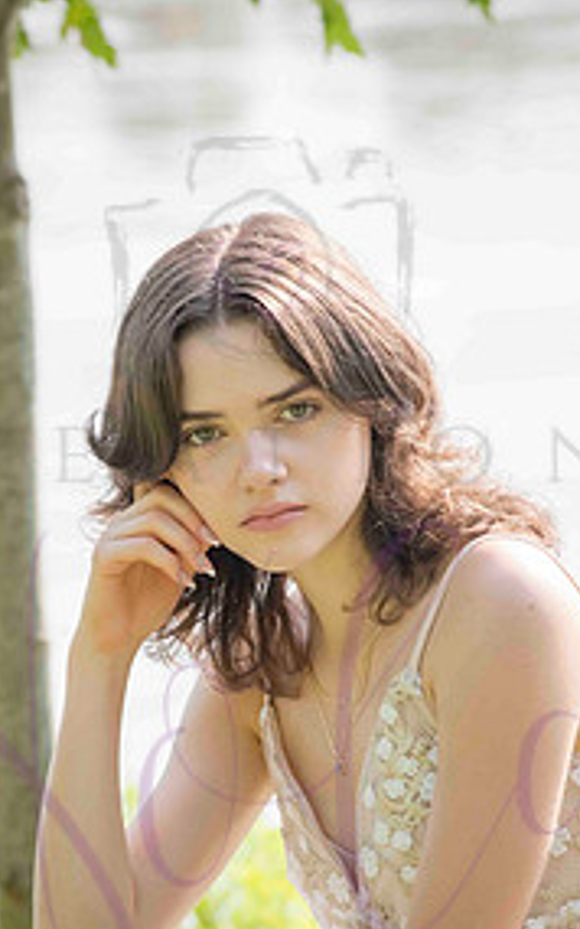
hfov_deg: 5.6
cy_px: 570
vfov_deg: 9.0
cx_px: 270
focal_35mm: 233
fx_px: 5896
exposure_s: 1/320
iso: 400
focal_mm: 145
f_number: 8
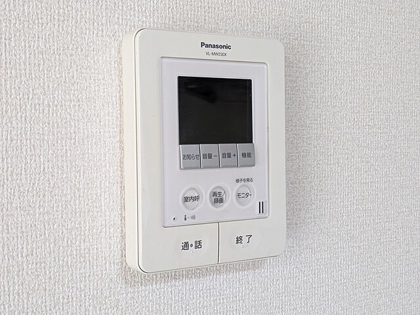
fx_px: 619
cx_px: 210
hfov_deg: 37.5
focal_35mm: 51
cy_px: 158
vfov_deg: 28.6
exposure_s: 1/120
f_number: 1.89
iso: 233
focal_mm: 5.43
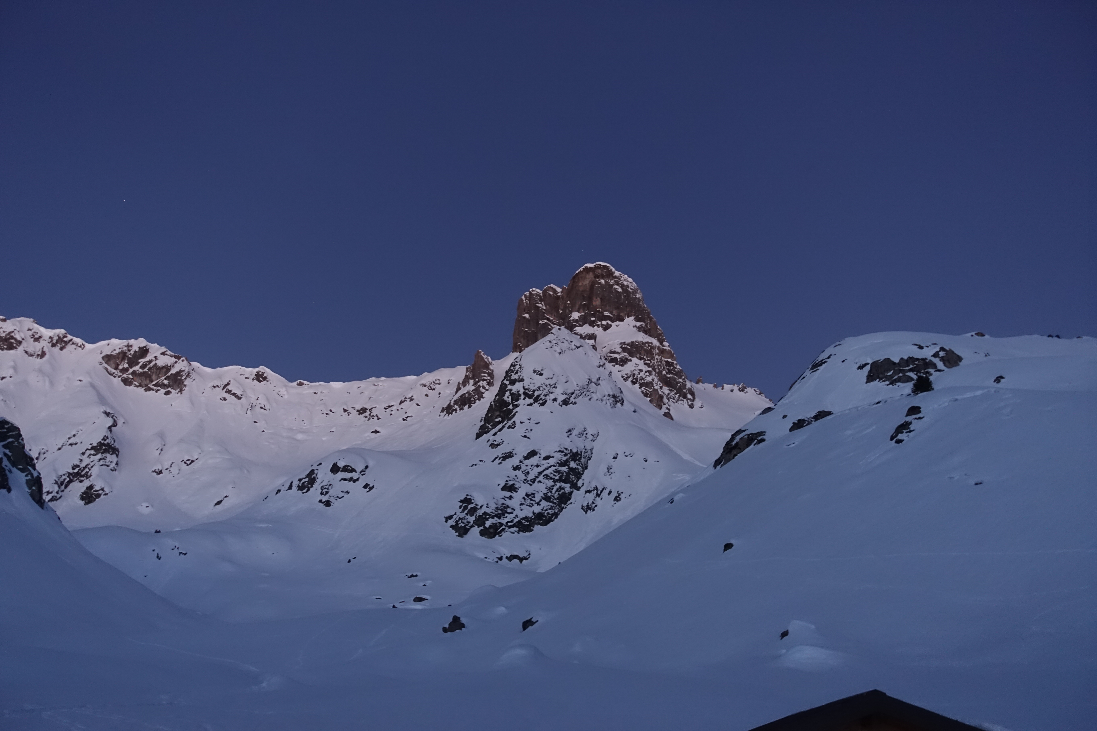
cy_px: 366
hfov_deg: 44.5
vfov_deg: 30.5
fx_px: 1341
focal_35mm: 44
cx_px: 548
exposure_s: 1/8
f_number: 2.8
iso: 1250
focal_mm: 16.17
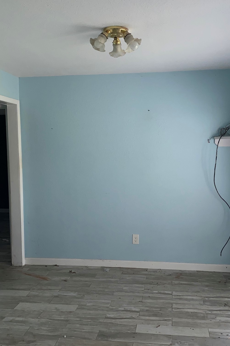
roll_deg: +0.5
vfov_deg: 51.9
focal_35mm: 37
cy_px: 173
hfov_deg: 35.9
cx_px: 125
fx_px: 355
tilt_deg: -5.2
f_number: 1.8
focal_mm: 4.25
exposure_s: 1/42
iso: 50
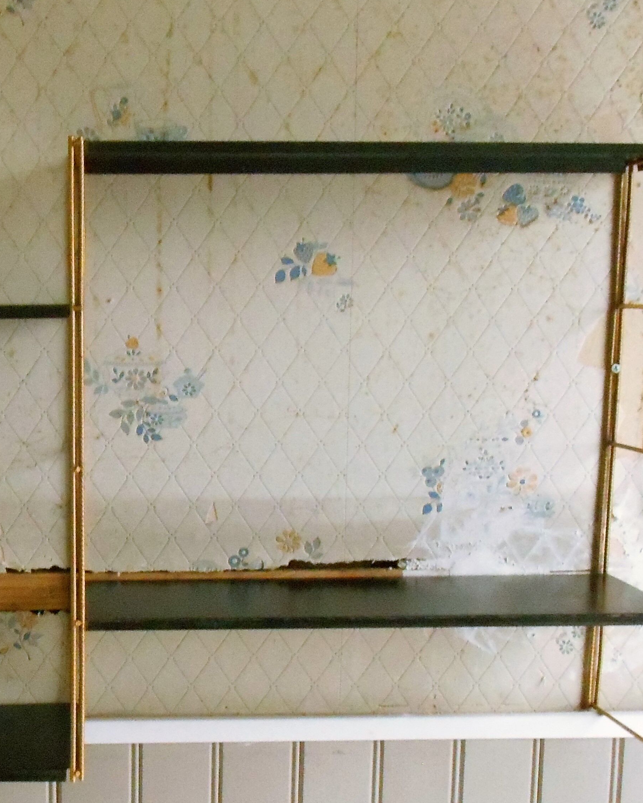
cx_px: 51
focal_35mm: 44
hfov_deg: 32.3
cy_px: 427
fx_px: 1047
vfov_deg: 42.0
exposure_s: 1/80
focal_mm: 4.7
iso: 800
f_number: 3.4
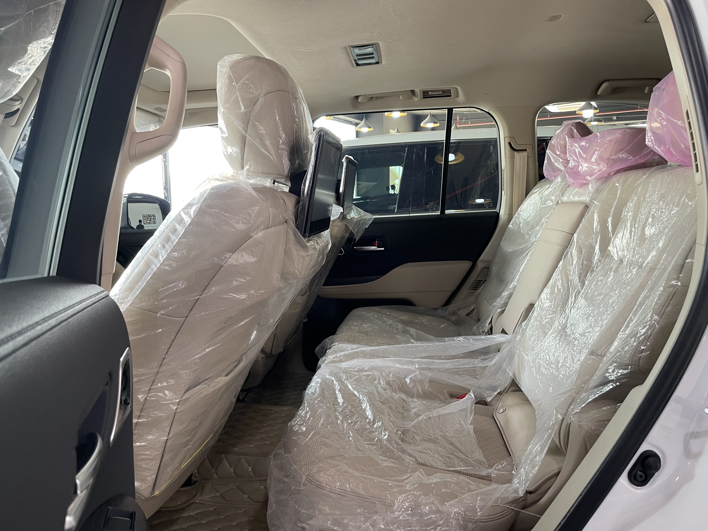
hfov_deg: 67.3
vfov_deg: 53.1
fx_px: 532
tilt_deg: -5.5
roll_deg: +1.8
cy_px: 266
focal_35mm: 26
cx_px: 354
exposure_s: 1/50
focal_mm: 4.2
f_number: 1.6
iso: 80
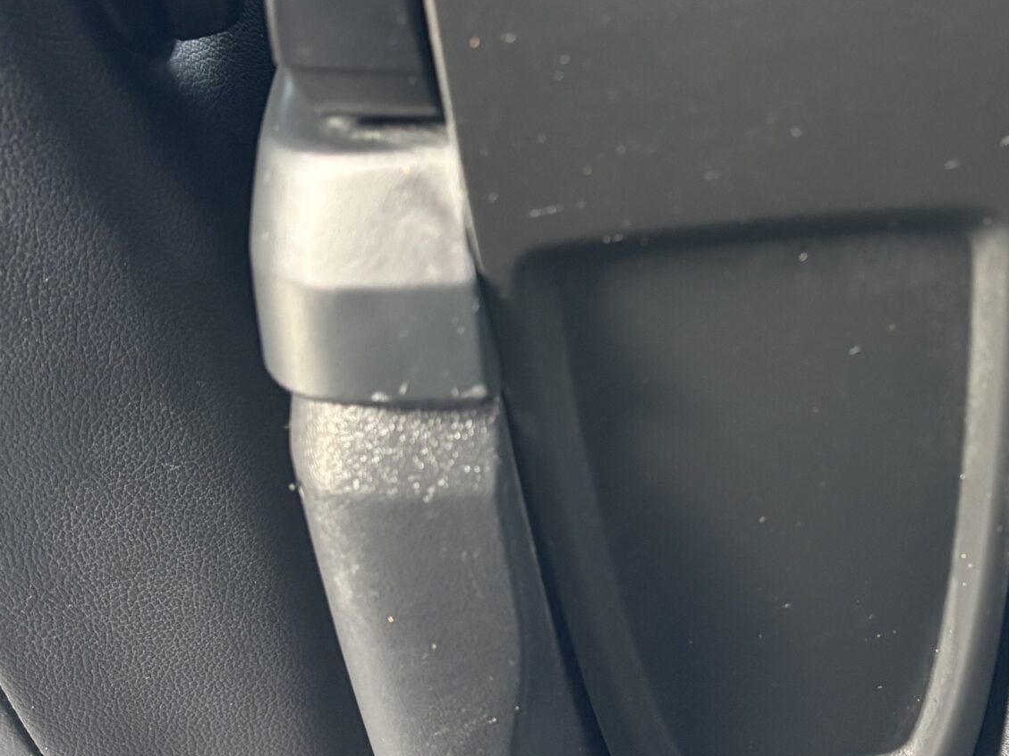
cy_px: 294
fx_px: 1720
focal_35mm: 59
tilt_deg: -27.5
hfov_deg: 32.0
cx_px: 772
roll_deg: -3.9
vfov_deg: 24.8
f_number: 1.6
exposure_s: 1/53
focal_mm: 5.96
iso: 500
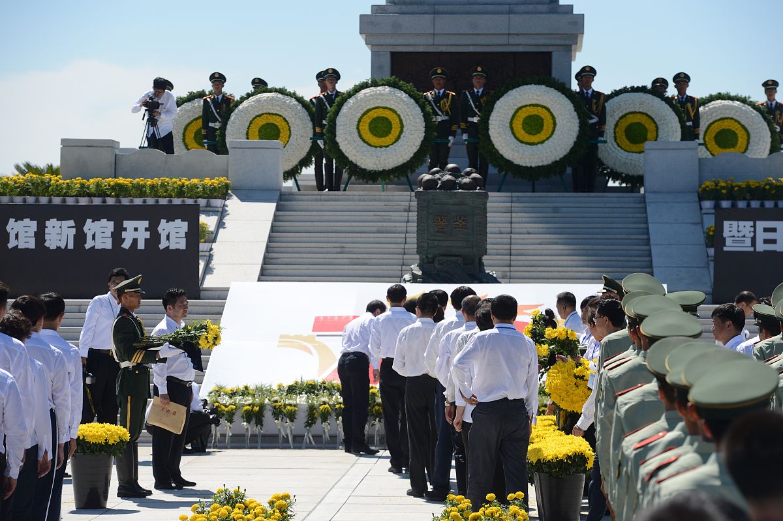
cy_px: 260
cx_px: 392
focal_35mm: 140
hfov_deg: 14.7
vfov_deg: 9.8
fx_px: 3044
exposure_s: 1/1600
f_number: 7.1
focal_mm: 140
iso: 320
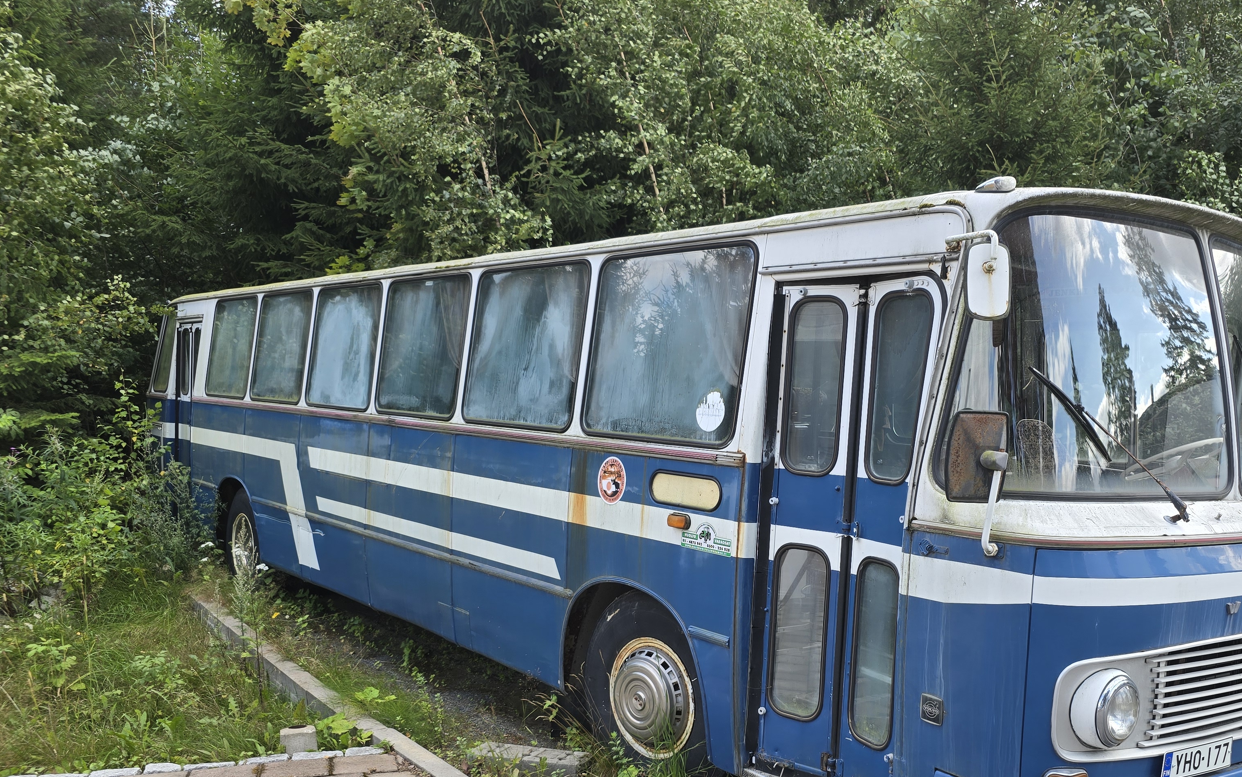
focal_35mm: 32
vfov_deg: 39.2
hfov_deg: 59.0
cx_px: 764
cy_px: 490
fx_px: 1083
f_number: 1.7
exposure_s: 1/180
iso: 16
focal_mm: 6.3
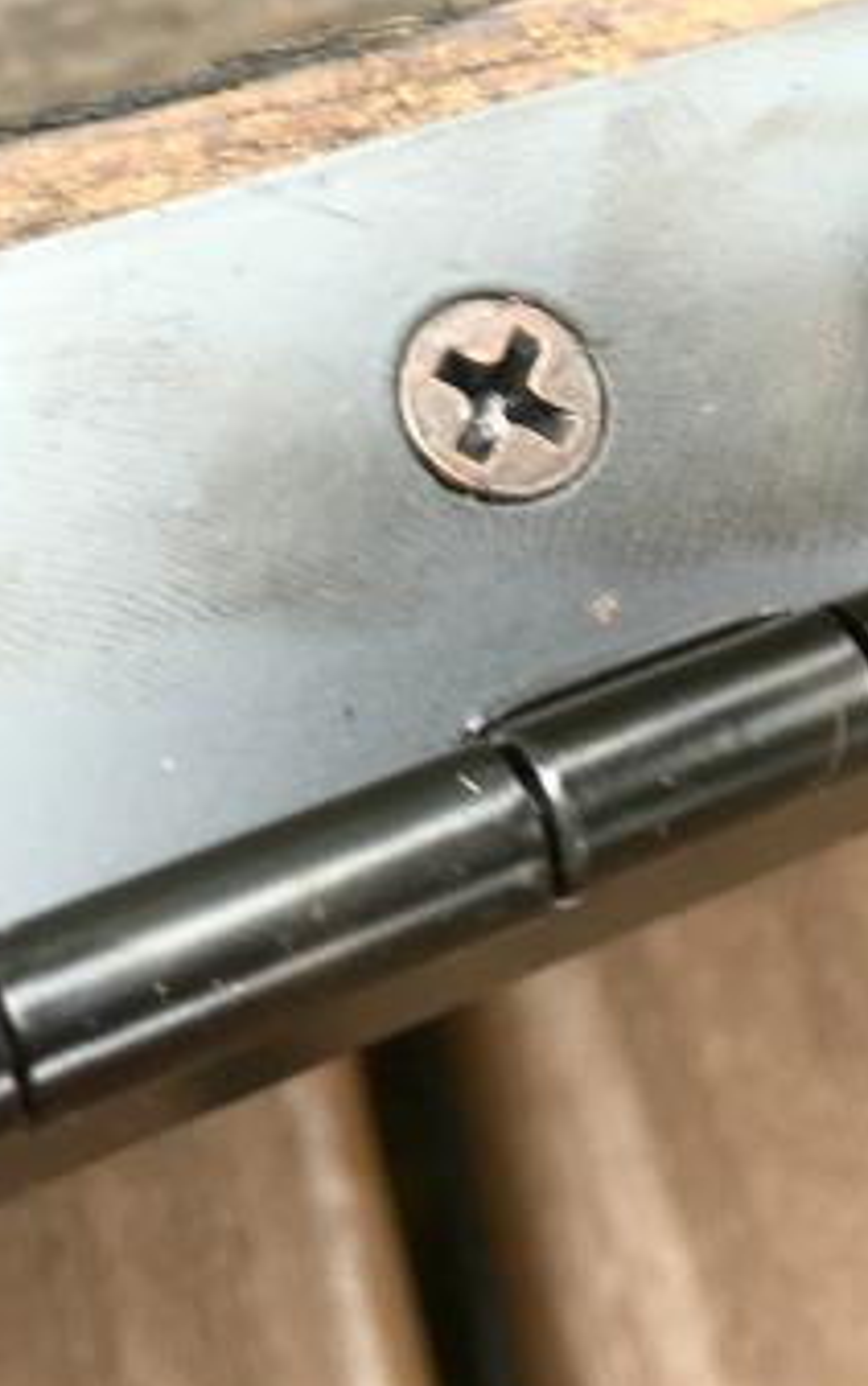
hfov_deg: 17.9
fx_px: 2759
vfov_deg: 27.2
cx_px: 539
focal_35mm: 73
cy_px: 123
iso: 25
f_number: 2.2
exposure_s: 1/60
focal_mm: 4.15
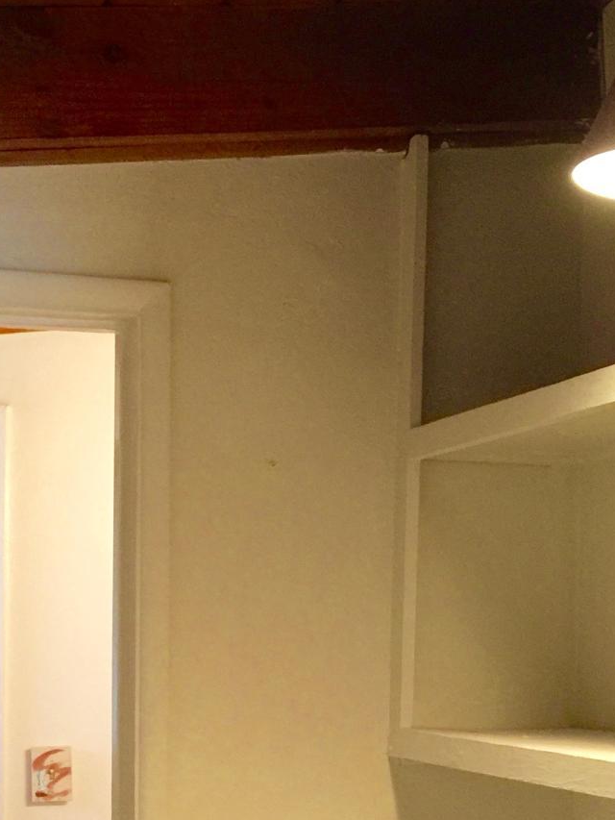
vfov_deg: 27.8
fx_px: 1610
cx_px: 127
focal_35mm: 68
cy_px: 683
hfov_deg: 21.4
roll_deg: +0.2
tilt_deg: -0.6
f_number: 2.2
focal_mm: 4.15
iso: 125
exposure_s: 1/15
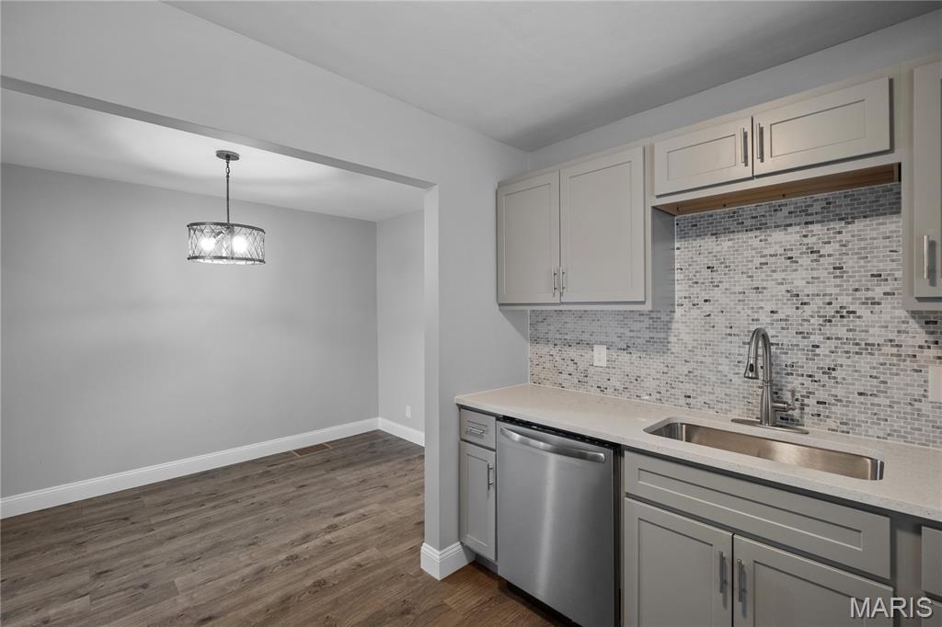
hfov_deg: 100.4
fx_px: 392
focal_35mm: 15
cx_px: 471
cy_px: 314
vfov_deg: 77.3
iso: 400
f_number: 5.6
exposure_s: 1/5
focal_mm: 10
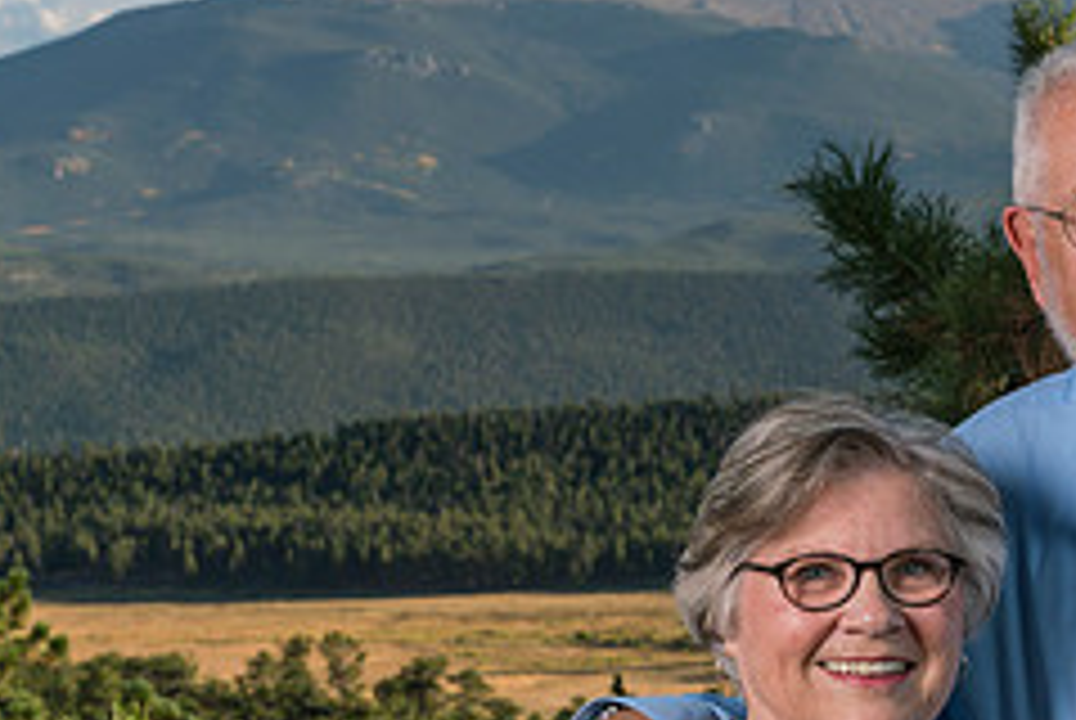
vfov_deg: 14.1
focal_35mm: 97
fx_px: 2903
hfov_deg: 20.1
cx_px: 1166
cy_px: 592
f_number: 8
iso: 100
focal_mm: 40
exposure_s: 1/250
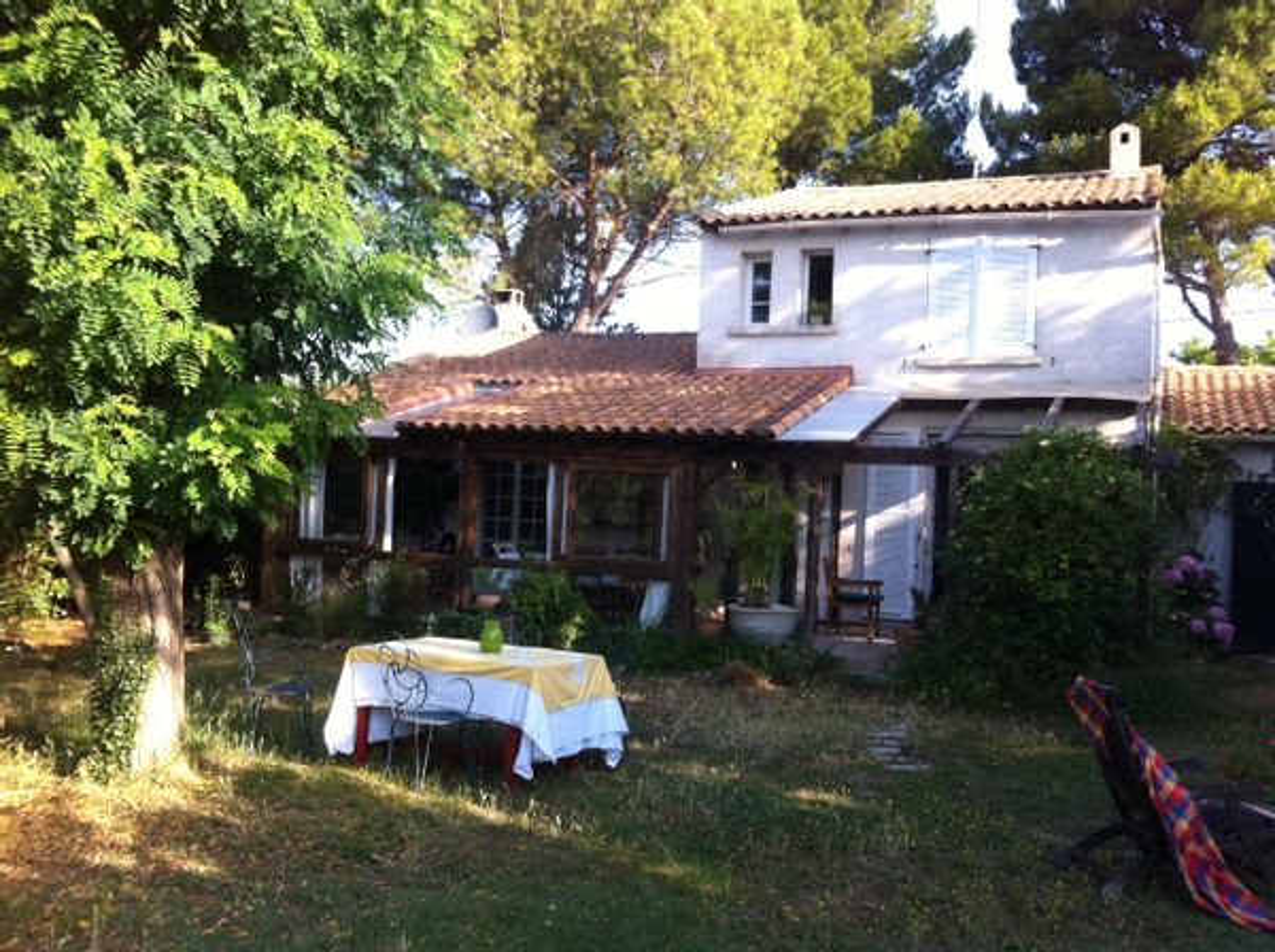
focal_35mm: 35
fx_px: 1287
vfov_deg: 40.6
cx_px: 638
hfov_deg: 52.7
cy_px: 476
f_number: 2.8
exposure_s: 1/217
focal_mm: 3.85
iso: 80
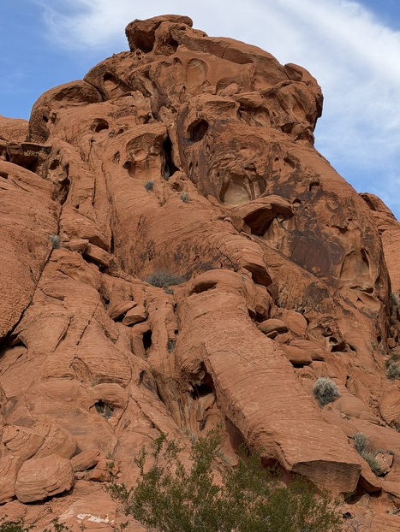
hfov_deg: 18.7
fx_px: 1216
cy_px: 237
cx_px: 226
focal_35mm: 79
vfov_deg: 24.7
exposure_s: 1/3534
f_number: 1.78
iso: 64
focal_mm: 6.76
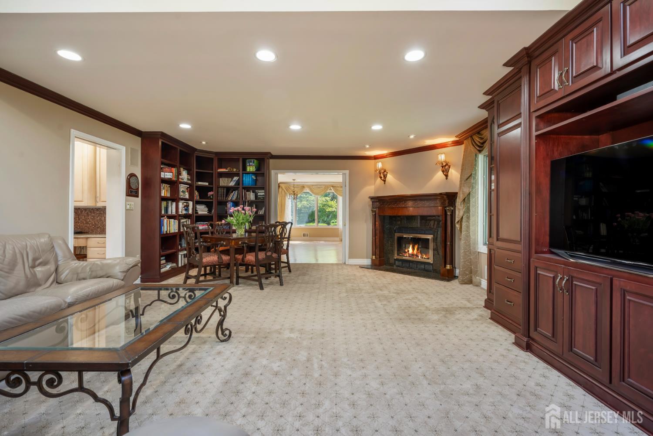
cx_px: 326
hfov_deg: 96.7
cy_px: 218
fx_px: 290
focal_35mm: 16
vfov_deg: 73.7
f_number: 8
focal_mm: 16
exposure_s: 1/40
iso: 100
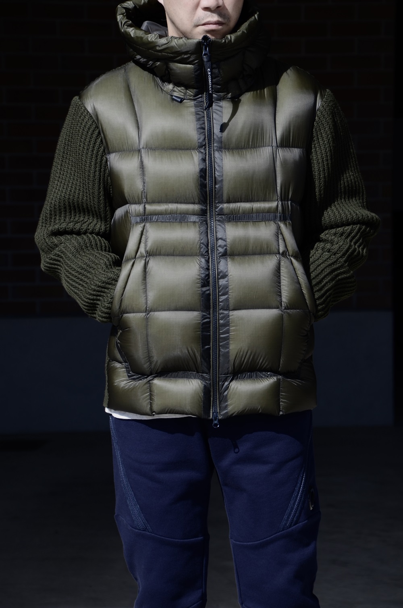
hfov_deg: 10.6
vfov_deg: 15.9
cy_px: 304
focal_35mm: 129
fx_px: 2175
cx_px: 202
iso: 125
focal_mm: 86
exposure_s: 1/400
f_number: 6.3
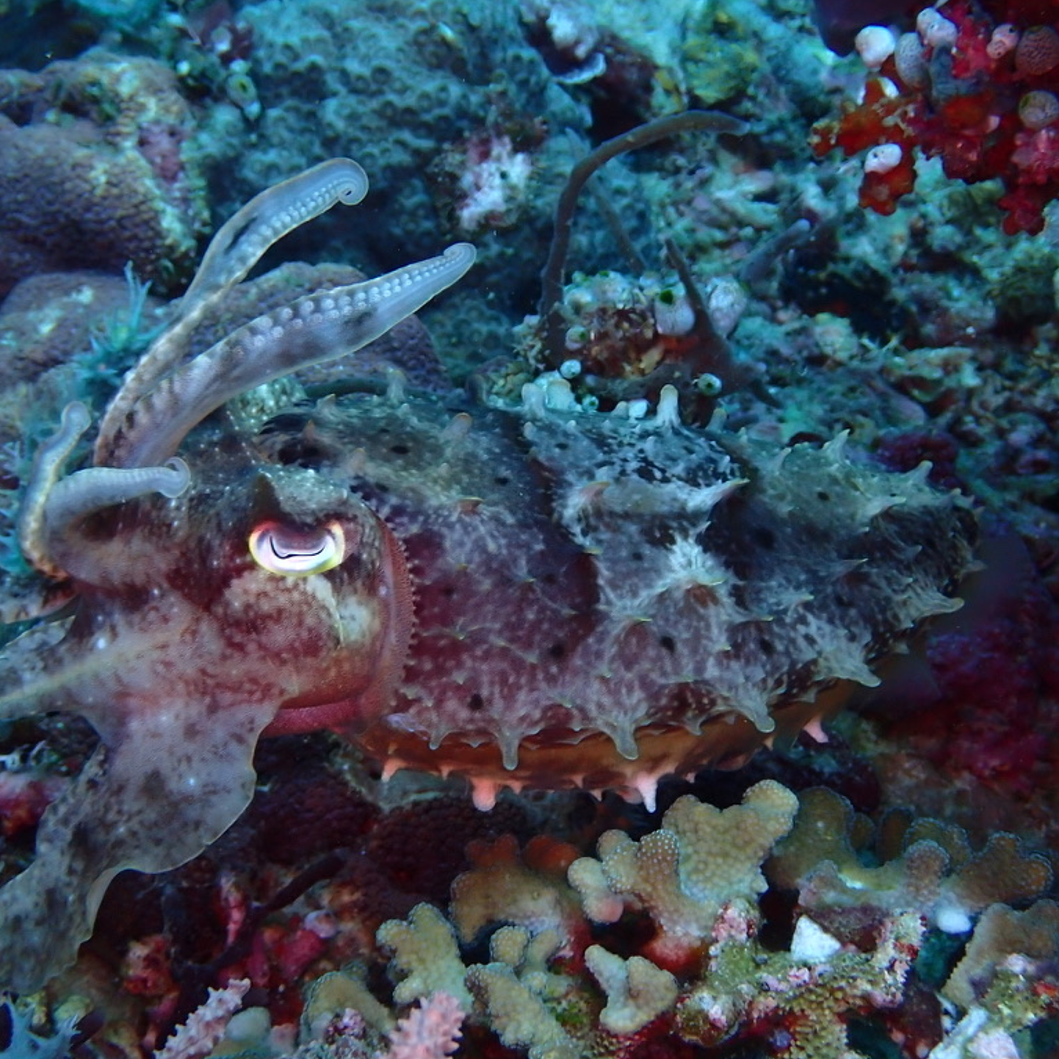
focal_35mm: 52
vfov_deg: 32.8
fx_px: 1800
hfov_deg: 32.8
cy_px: 530
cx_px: 499
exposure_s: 1/160
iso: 200
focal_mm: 7.84
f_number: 4
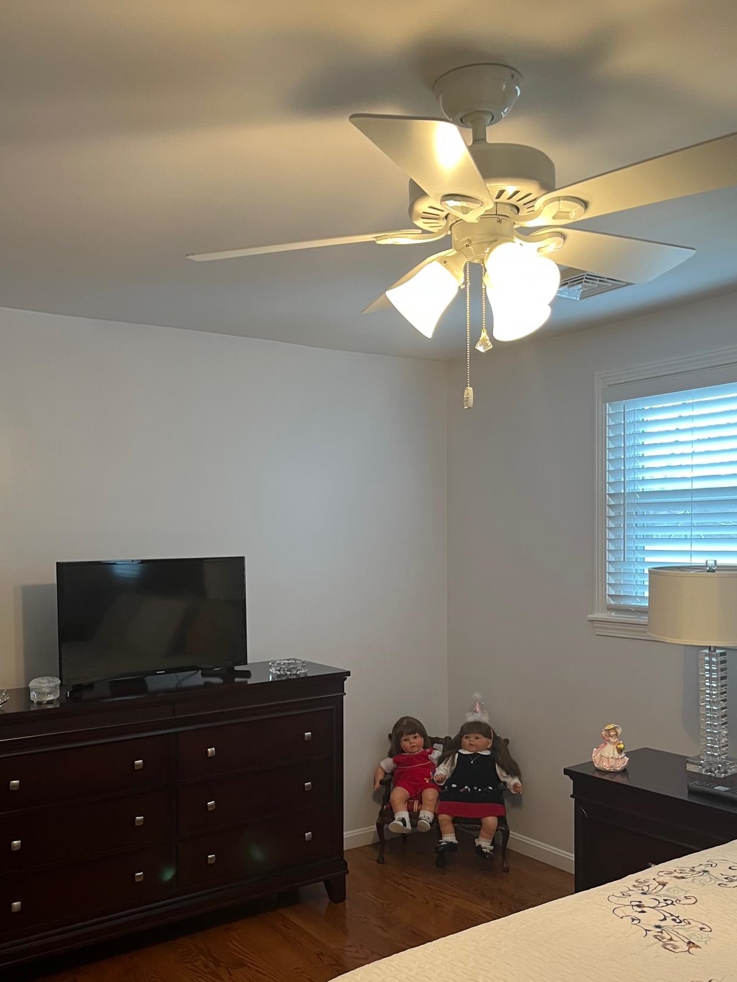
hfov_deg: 44.1
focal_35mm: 32
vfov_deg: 56.4
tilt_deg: -0.3
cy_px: 583
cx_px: 332
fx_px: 908
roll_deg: +1.7
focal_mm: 5.1
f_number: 1.6
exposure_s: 1/60
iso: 125
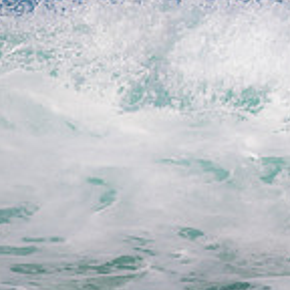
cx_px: 546
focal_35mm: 1819
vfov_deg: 1.0
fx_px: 17241
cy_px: 92
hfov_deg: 1.0
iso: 320
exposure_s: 1/1000
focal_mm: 530
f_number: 11
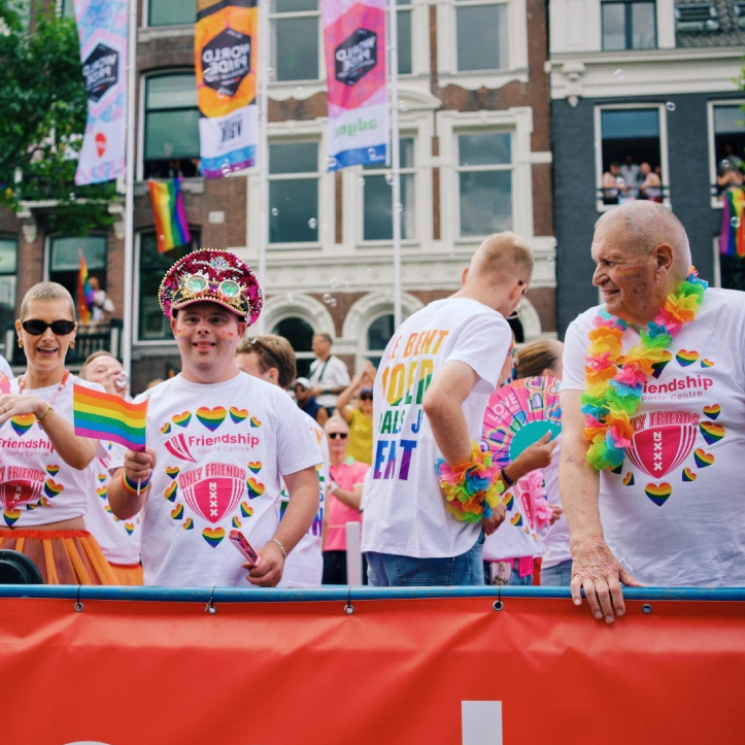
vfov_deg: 32.2
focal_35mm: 53
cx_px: 222
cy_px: 370
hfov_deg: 31.8
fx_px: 1291
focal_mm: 27
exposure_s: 1/1250
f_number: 2.2
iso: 160
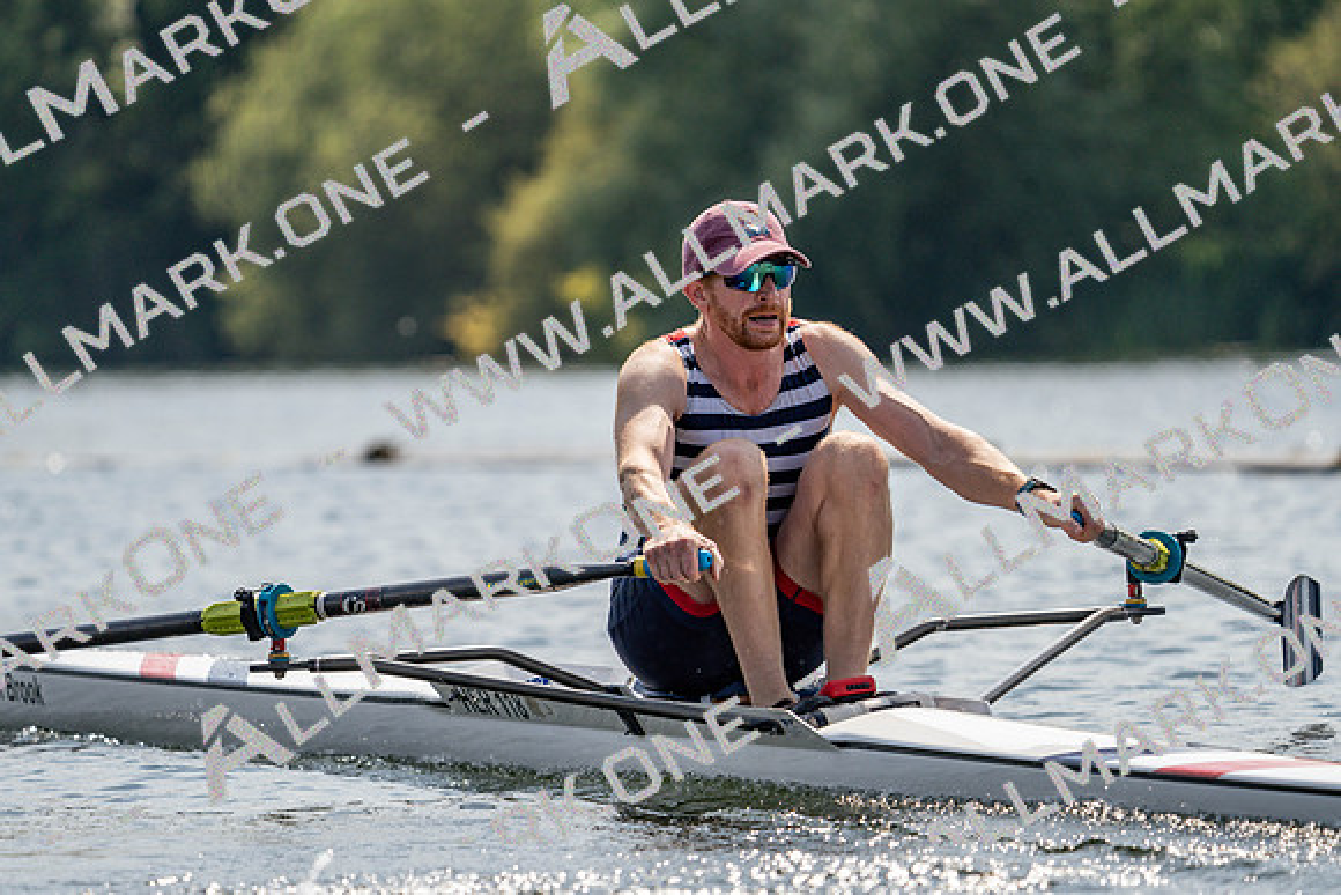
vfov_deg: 4.1
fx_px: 12369
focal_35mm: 332
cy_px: 448
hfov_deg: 6.2
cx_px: 670
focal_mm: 332
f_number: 6.3
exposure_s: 1/1600
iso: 200
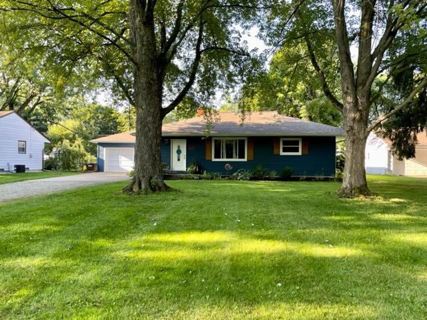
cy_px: 160
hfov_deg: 67.3
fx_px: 321
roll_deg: +0.2
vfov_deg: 53.1
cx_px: 214
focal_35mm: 26
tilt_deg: +0.0
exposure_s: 1/121
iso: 32
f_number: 1.6
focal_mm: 4.2
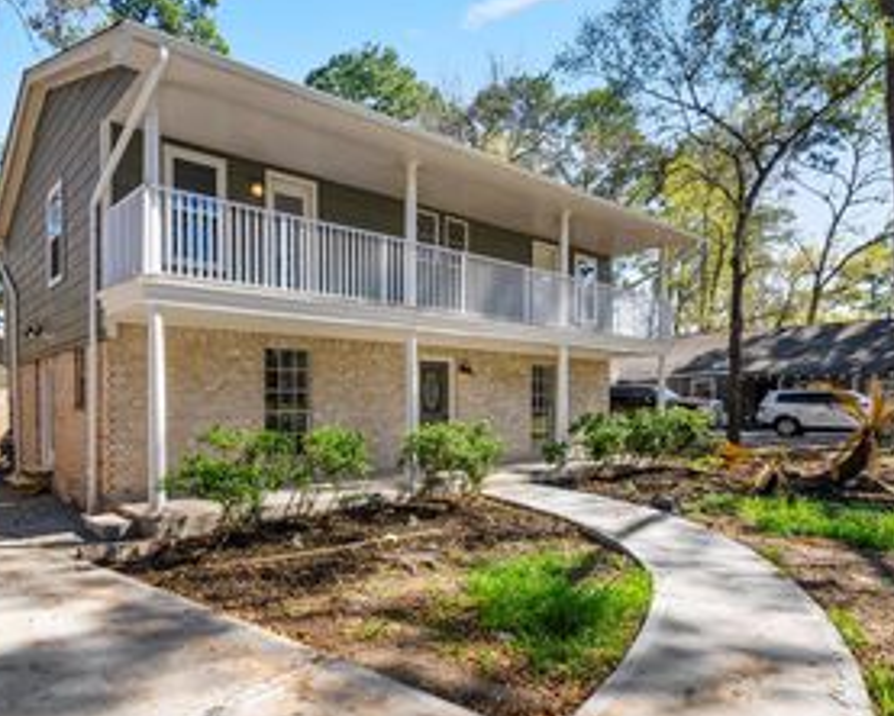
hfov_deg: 73.9
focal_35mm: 22
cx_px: 345
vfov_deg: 62.9
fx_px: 583
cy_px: 411
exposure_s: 1/500
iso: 400
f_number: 9
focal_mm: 13
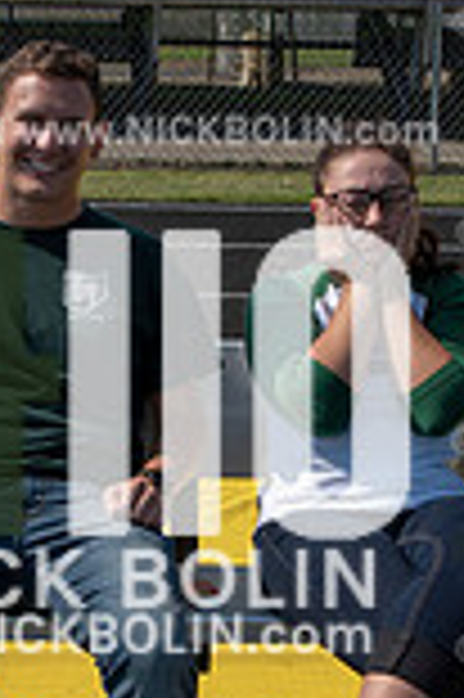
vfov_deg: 22.6
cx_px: 90
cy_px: 444
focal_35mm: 90
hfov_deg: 15.1
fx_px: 1744
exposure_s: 1/1600
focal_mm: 24
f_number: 5.6
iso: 200
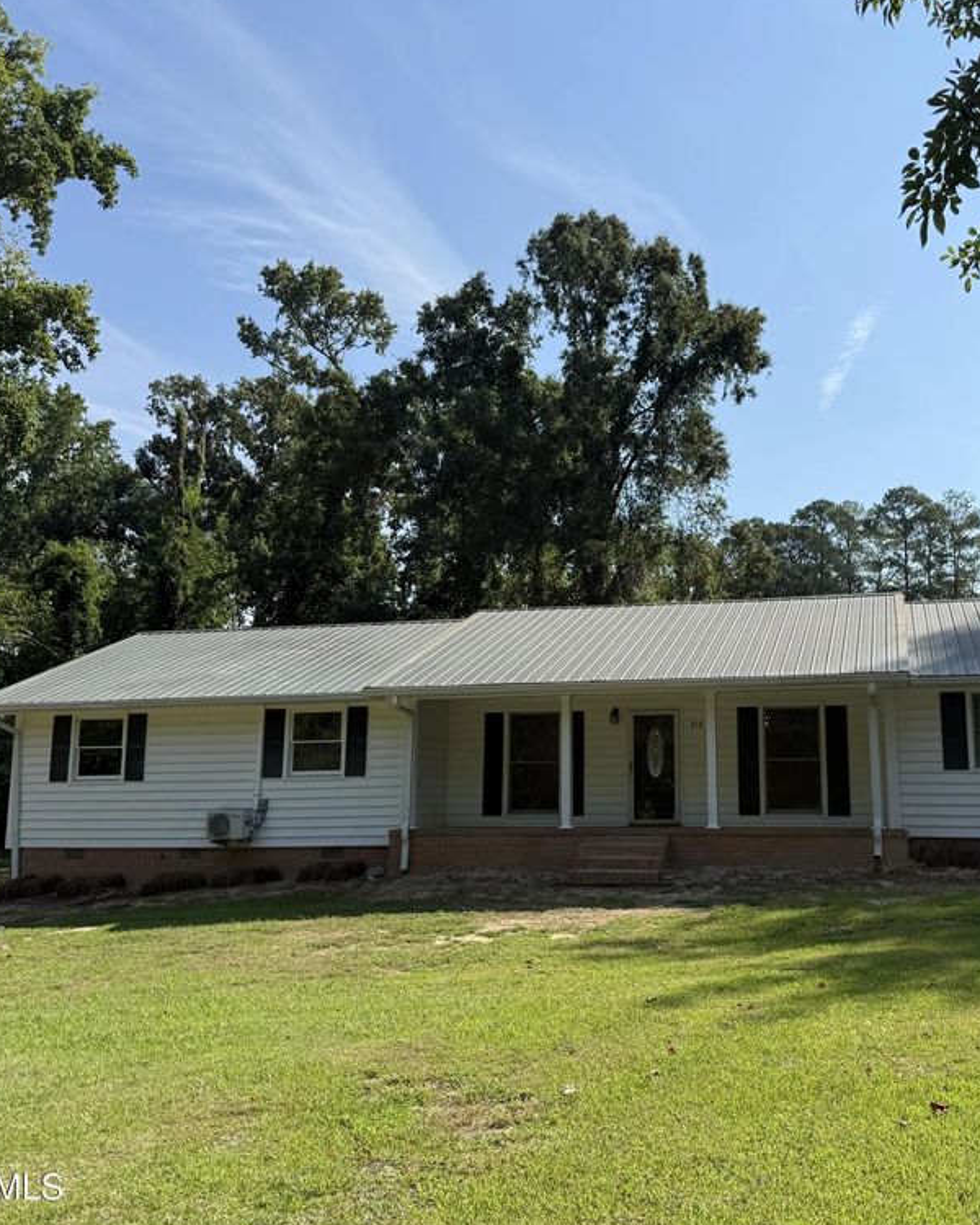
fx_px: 1160
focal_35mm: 32
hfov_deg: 45.3
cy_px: 617
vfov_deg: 55.7
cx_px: 632
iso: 80
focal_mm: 6.76
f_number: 1.78
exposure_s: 1/4405
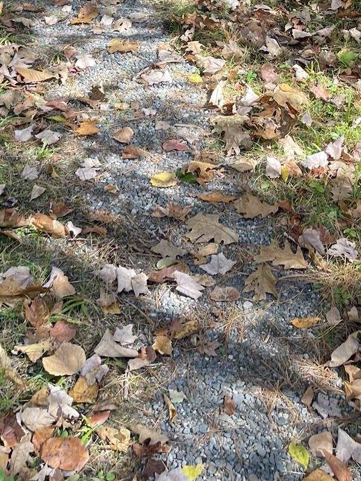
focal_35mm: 64
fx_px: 890
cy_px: 8
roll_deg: +4.1
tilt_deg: -16.6
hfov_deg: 22.9
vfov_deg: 28.5
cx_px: 155
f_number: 1.6
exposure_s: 1/167
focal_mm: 5.1
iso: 32
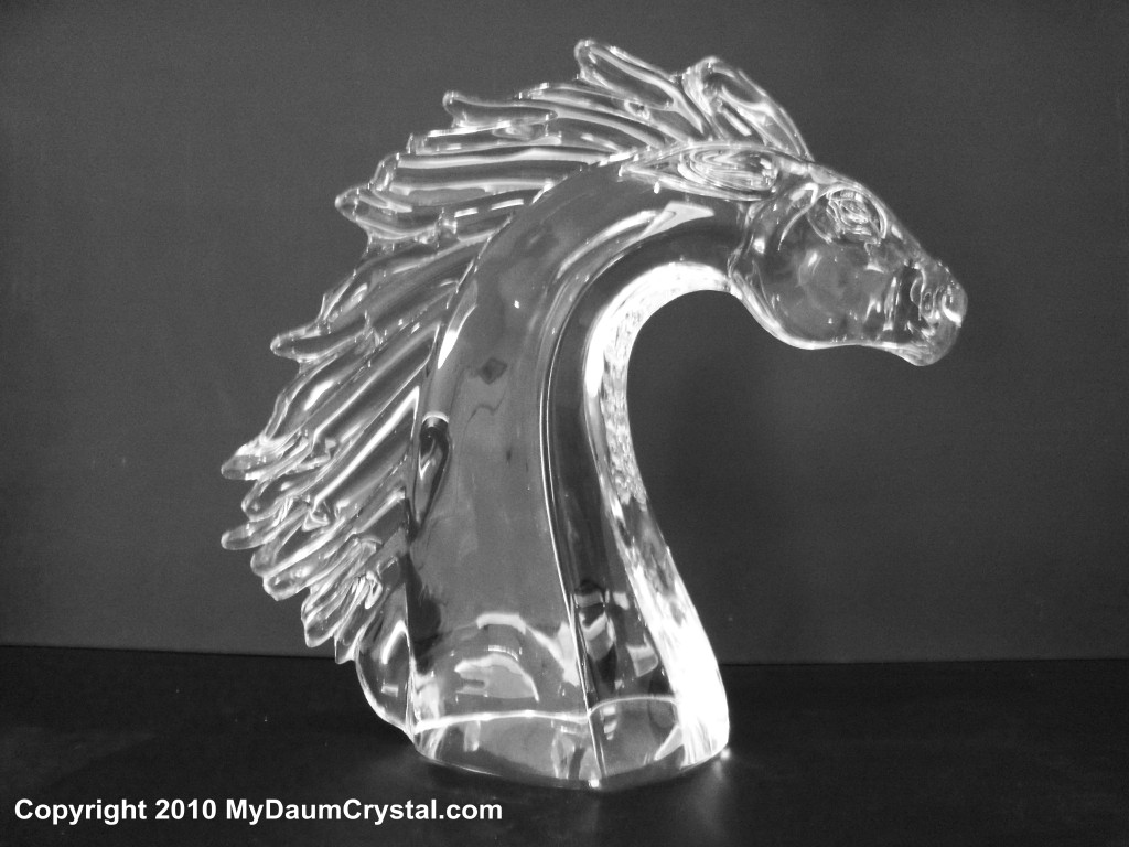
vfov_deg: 40.7
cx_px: 564
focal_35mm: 35
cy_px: 424
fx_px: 1142
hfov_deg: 52.6
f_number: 3
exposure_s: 1/15
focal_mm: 6.3
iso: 400
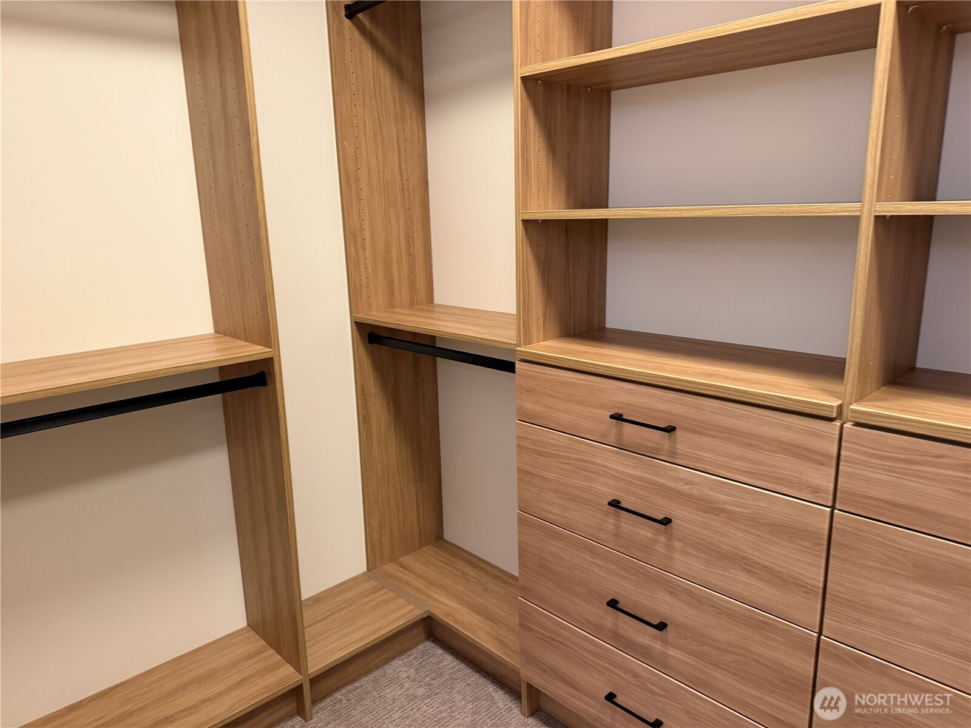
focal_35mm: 24
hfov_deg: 71.6
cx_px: 486
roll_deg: +1.4
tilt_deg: -12.4
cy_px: 364
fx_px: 673
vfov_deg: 56.8
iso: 320
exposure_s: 1/60
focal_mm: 6.76
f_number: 1.78
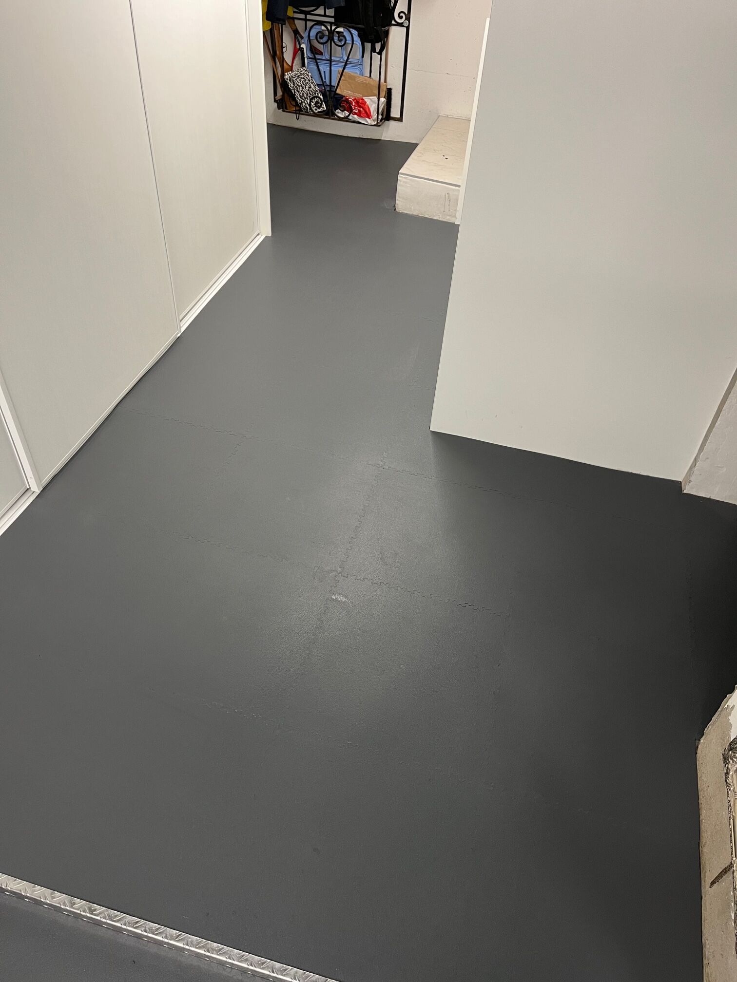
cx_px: 368
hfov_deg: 53.1
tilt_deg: -43.3
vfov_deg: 67.3
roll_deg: -3.4
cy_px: 491
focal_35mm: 26
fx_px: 738
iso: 160
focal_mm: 5.1
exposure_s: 1/50
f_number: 1.6
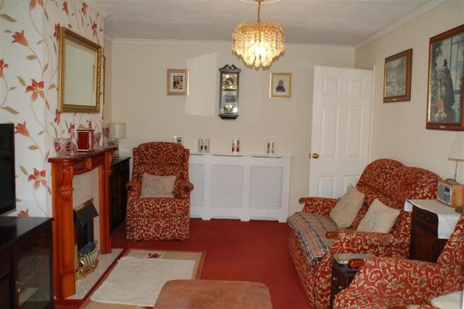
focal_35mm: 33
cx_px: 232
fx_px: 425
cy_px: 154
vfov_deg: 39.9
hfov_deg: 57.3
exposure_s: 1/60
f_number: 3.5
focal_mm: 22
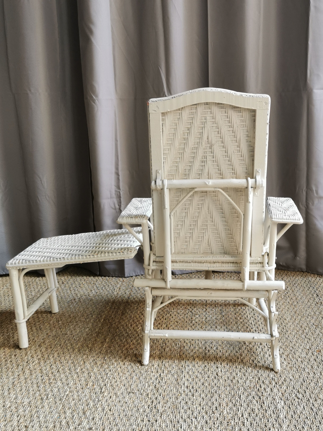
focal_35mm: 36
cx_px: 162
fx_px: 448
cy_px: 216
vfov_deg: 51.4
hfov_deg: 39.7
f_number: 1.8
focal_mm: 5.58
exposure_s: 1/100
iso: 64
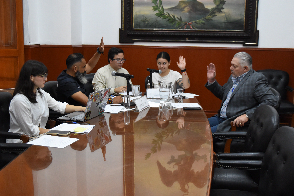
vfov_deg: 30.9
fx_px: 355
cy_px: 98
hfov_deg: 45.0
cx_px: 147
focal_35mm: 44
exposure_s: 1/125
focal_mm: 29
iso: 2000
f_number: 5
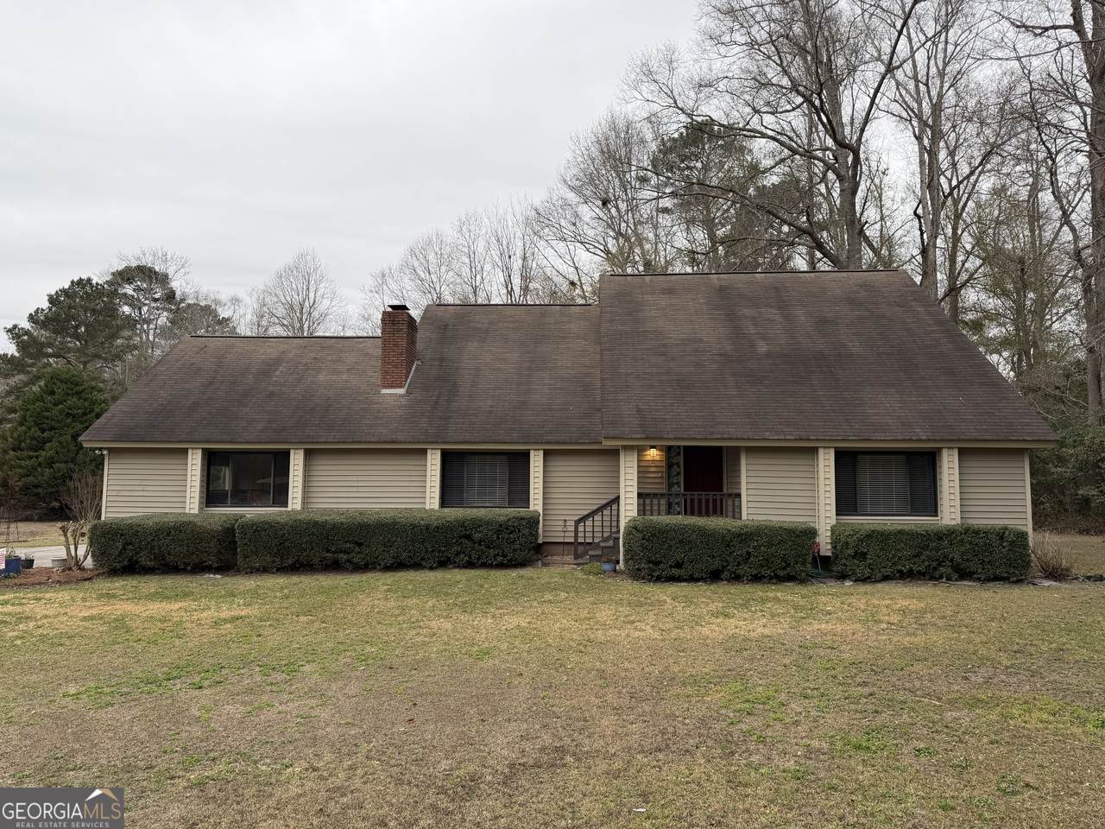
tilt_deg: +5.9
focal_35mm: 24
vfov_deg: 56.8
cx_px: 552
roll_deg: -0.6
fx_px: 766
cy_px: 414
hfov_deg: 71.6
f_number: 1.78
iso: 80
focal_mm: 6.76
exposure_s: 1/627
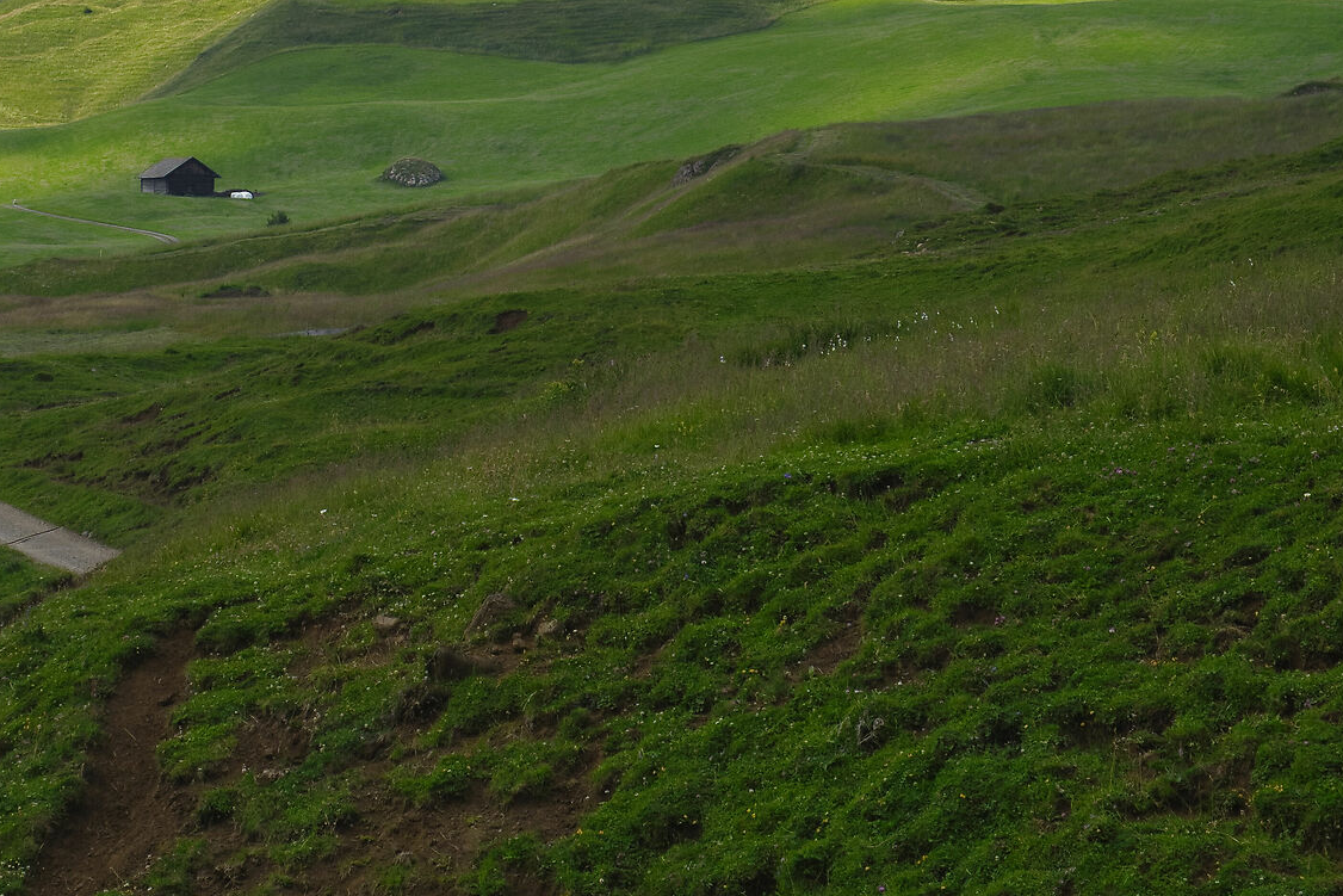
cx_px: 260
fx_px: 4850
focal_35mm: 130
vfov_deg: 10.5
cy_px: 66
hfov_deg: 15.7
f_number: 10
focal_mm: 40.7
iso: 200
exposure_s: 1/240
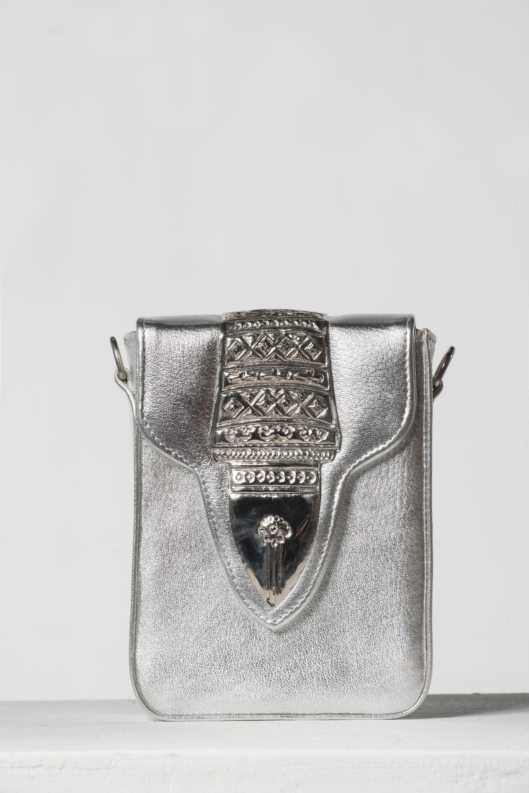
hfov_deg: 6.9
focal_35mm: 200
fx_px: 4408
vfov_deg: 10.3
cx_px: 264
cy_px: 396
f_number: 16
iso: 100
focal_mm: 200
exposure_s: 1/160
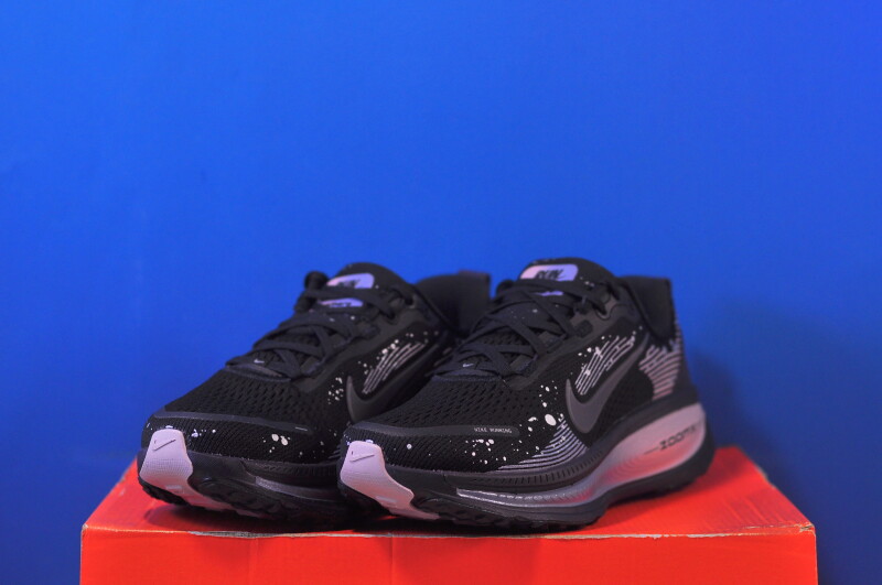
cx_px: 441
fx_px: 1835
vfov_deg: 18.1
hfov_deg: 27.0
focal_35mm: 75
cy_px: 292
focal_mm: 50
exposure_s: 1/320
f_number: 2.8
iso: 250
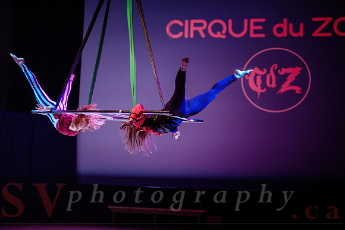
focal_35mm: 56
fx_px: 534
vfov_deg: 24.3
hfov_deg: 35.8
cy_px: 128
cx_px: 181
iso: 800
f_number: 1.2
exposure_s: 1/250
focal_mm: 50
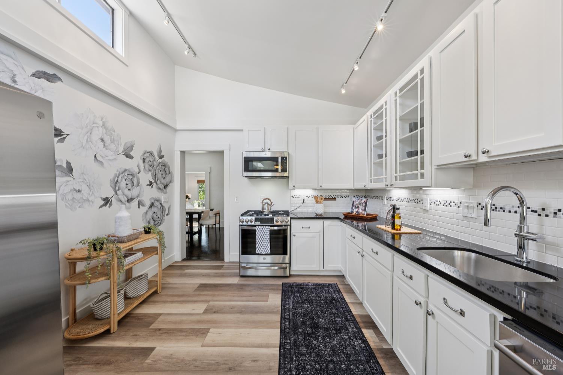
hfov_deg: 108.3
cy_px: 188
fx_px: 203
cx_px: 282
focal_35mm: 13
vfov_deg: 85.4
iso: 200
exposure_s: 1/6
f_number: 11
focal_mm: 13
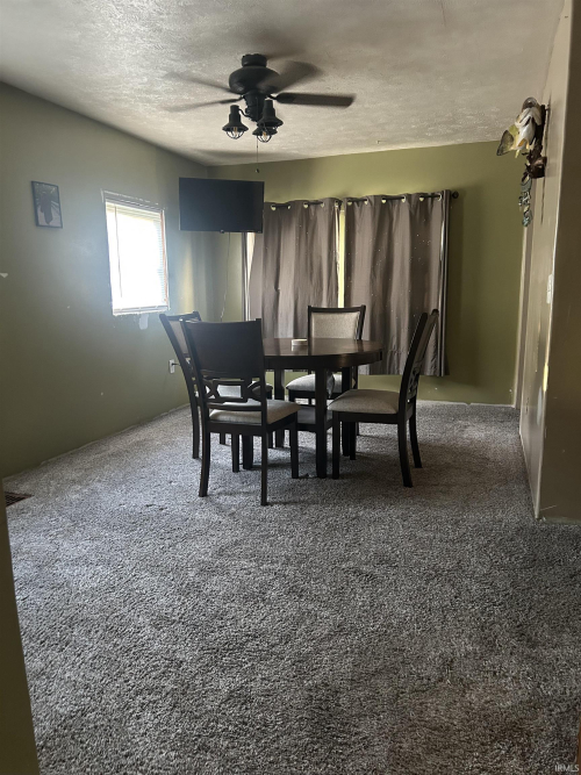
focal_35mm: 26
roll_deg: +1.0
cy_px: 388
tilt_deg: -10.3
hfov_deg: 53.0
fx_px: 582
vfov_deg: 67.3
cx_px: 290
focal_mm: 5.7
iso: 500
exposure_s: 1/40
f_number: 1.5
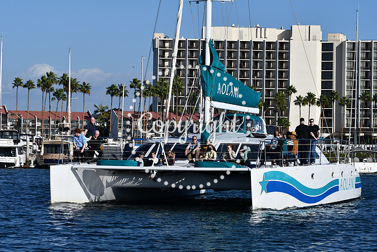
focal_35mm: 120
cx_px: 188
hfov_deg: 17.1
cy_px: 126
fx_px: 1257
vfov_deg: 11.4
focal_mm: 80
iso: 100
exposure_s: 1/640
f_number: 9
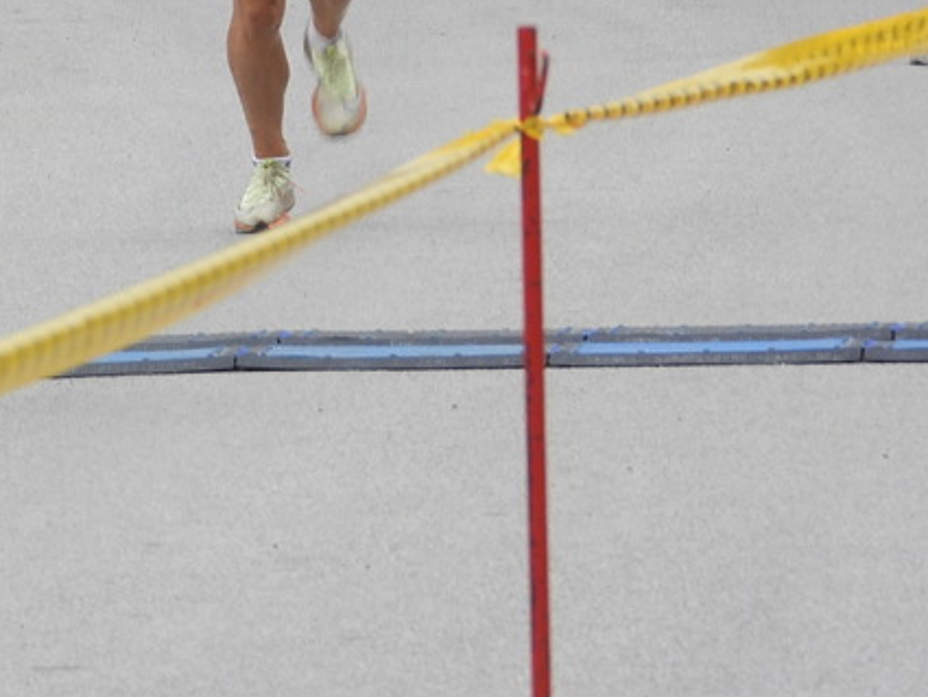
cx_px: -308
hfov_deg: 3.0
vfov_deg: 2.2
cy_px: -59
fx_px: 17779
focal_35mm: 663
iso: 100
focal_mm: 42.2
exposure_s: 1/160
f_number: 4.5
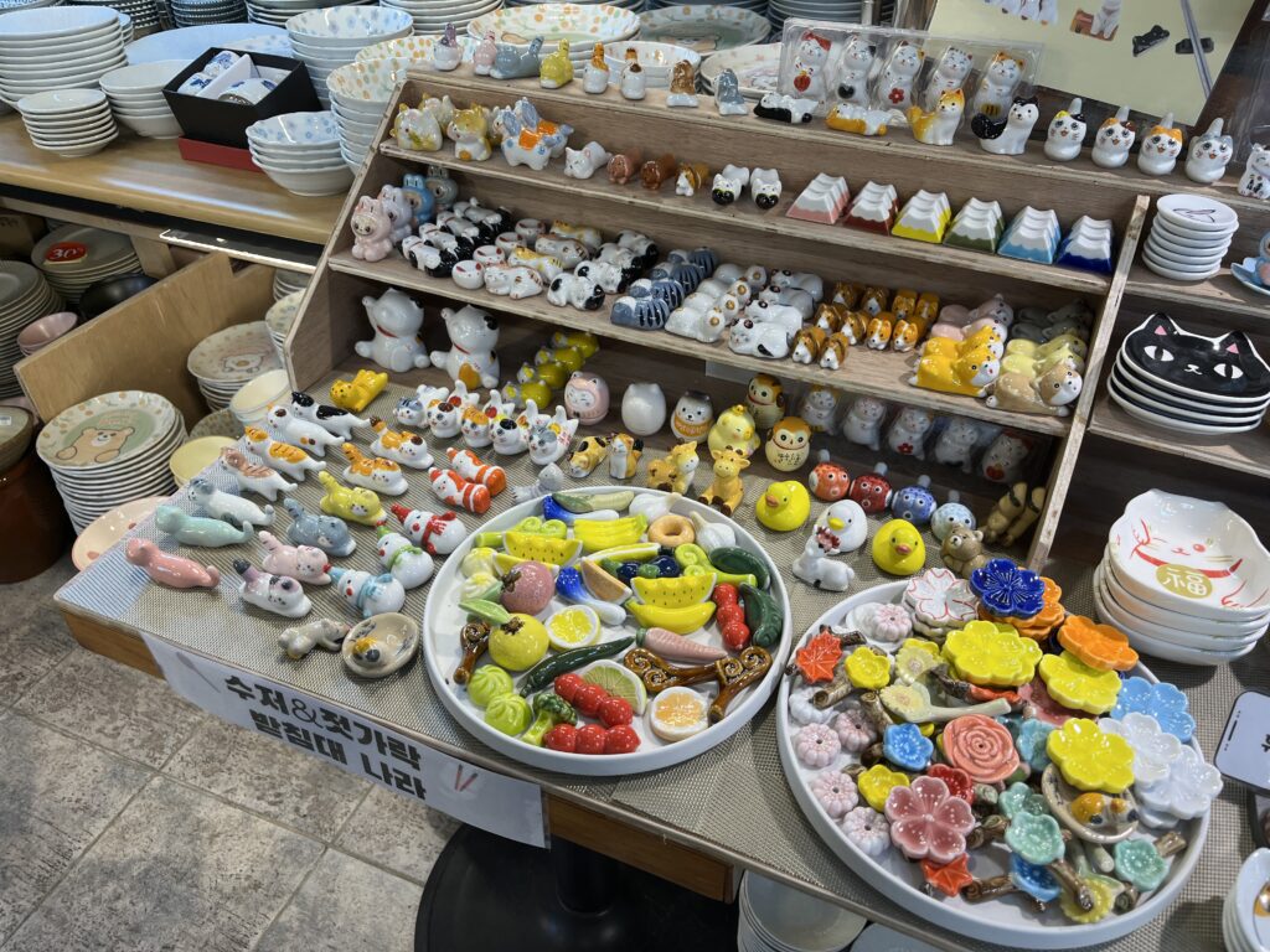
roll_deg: +0.9
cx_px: 635
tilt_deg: -39.8
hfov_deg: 67.3
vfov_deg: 53.1
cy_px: 476
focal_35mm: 26
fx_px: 954
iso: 40
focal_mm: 5.1
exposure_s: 1/236
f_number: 1.6
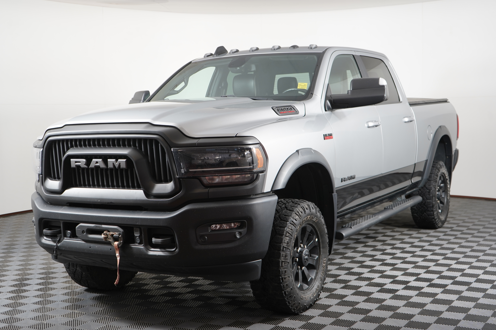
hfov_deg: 41.1
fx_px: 661
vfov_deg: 28.1
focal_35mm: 48
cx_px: 248
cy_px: 165
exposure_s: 1/60
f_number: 4.5
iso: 400
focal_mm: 48
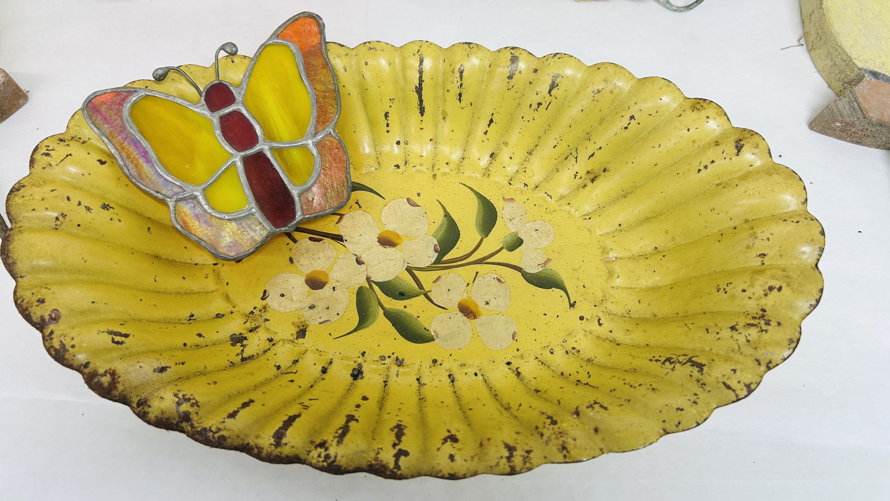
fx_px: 684
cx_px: 439
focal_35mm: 29
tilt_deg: -66.2
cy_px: 207
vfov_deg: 40.0
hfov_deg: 66.1
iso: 40
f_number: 1.5
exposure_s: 1/233
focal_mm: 5.7
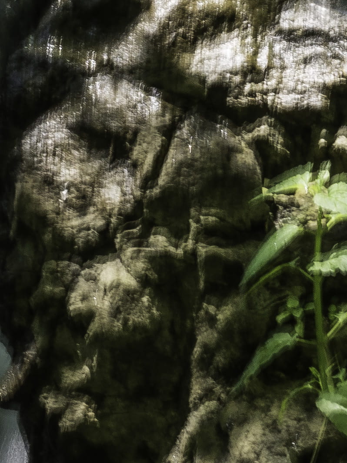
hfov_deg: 5.4
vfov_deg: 7.6
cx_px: 960
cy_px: 415
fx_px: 3488
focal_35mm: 261
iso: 100
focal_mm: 48
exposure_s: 1/2
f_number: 22
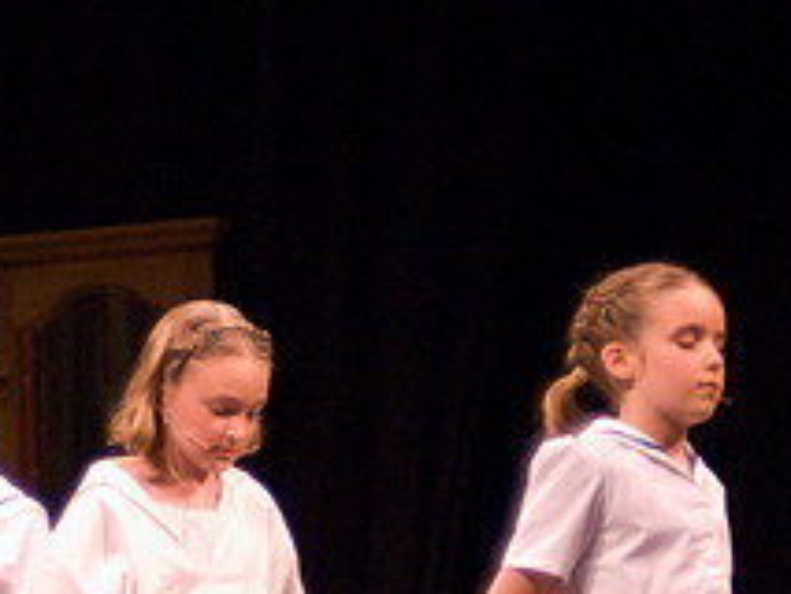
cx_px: 219
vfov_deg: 6.1
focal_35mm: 244
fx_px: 5579
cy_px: 468
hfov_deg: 8.1
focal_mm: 62
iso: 1600
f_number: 2.8
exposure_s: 1/160
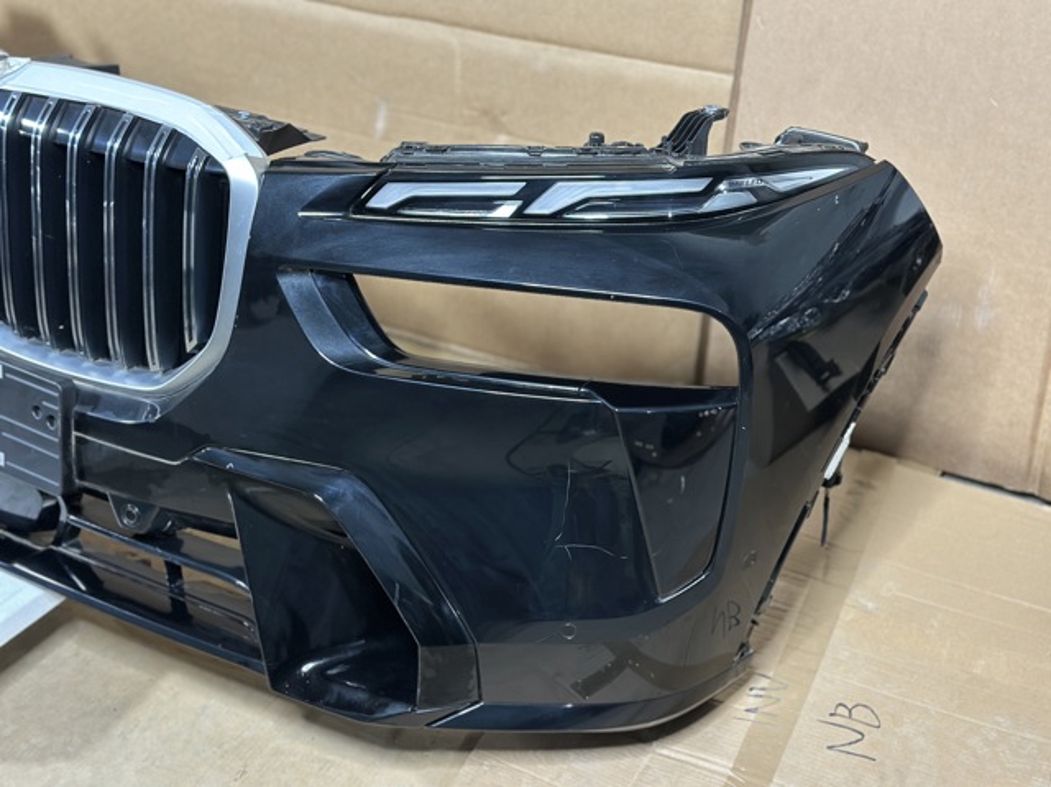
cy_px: 394
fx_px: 1456
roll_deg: +1.1
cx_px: 526
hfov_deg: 39.7
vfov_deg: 30.2
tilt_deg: -33.4
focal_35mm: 48
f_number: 1.78
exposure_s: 1/33
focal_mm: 6.86
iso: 400
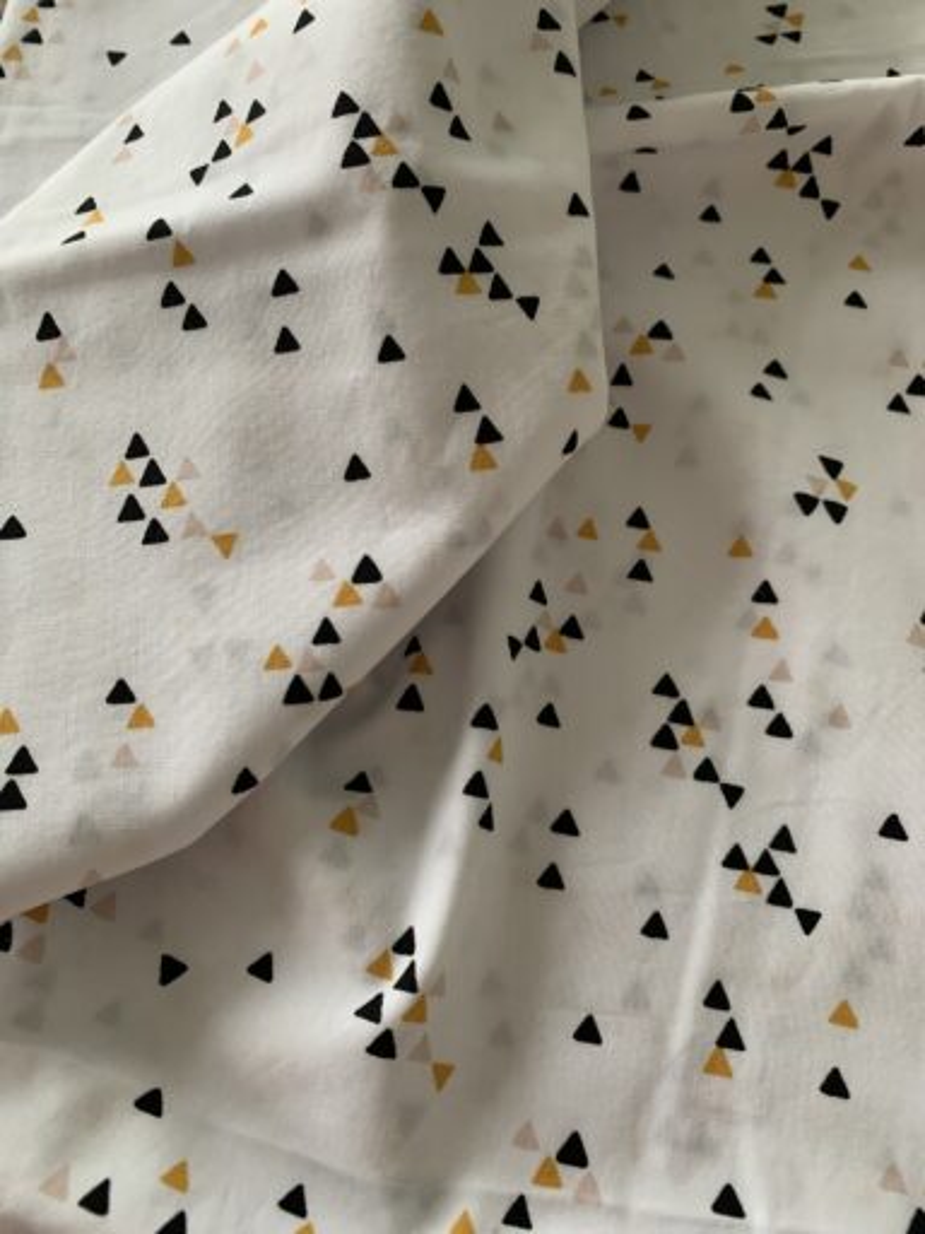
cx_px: 462
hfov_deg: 53.1
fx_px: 926
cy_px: 617
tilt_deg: -71.1
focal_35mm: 26
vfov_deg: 67.3
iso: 320
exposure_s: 1/60
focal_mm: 4.25
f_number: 1.8
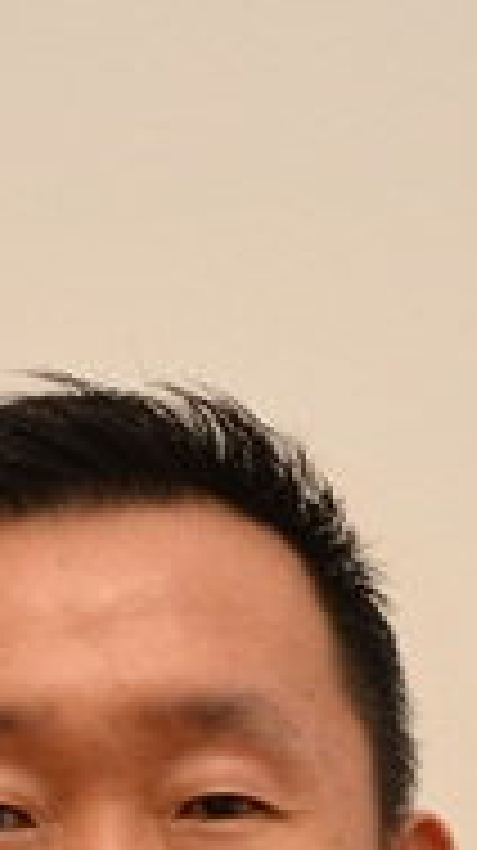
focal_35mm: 245
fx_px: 5521
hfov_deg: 4.9
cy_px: 1394
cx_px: 142
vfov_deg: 8.5
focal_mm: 42
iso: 1600
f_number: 4.8
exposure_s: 1/60
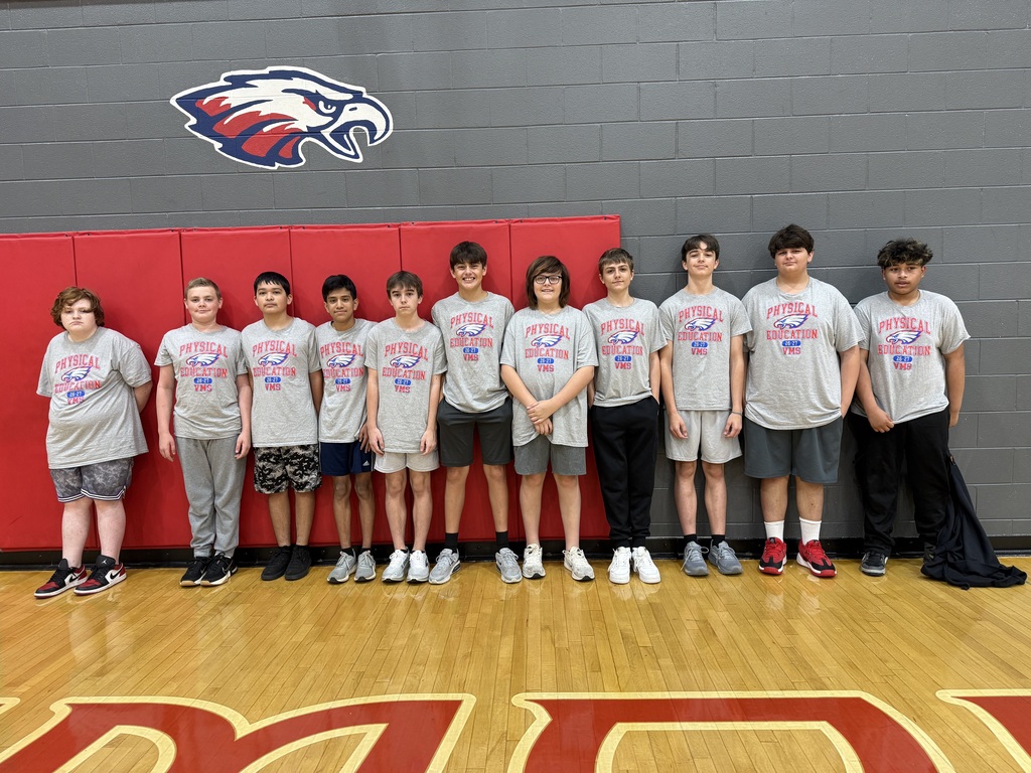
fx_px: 715
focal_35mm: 24
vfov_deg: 56.8
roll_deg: +1.5
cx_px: 516
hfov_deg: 71.6
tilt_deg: -5.5
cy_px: 386
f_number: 1.78
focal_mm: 6.76
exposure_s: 1/60
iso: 160
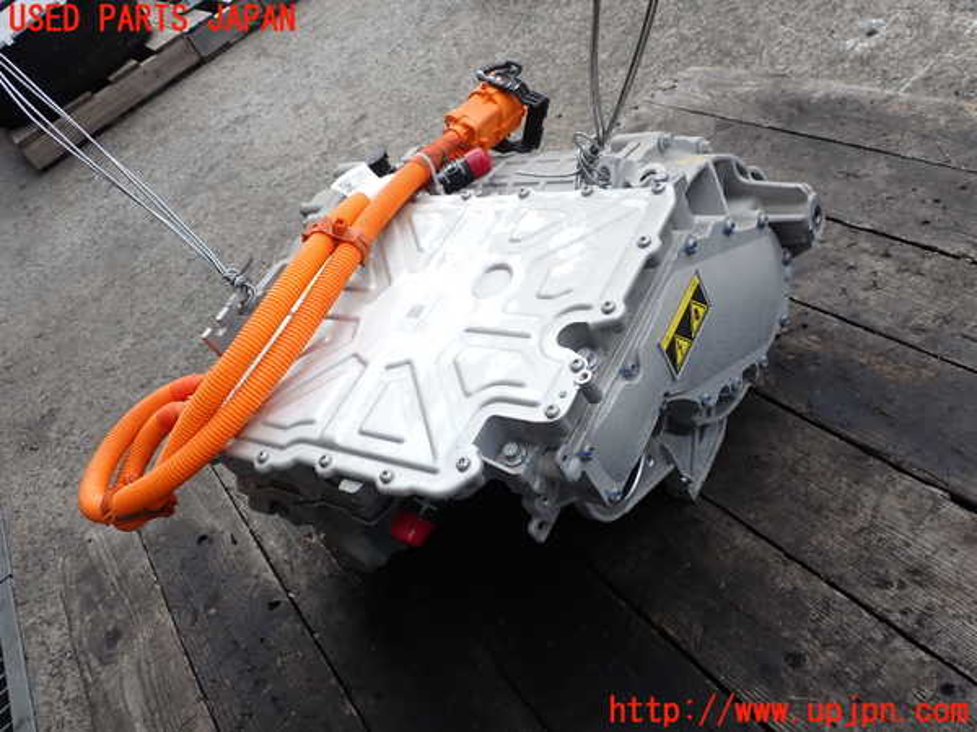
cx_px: 488
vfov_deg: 46.8
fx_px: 847
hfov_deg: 60.0
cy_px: 366
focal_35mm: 30
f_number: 3.2
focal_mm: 5.4
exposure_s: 1/400
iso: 100
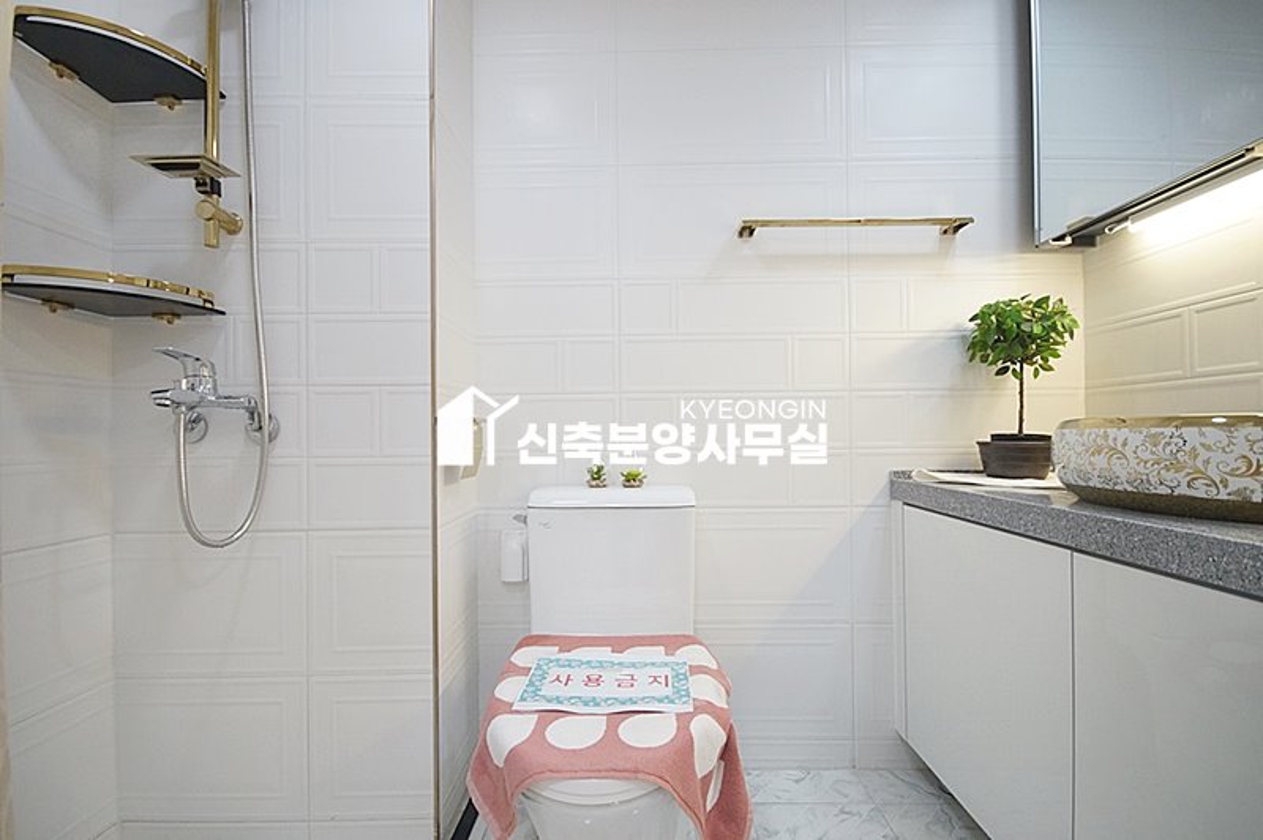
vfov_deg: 77.2
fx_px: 526
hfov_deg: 100.4
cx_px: 632
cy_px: 420
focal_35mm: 15
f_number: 5.6
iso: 800
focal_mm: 10
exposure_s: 1/80
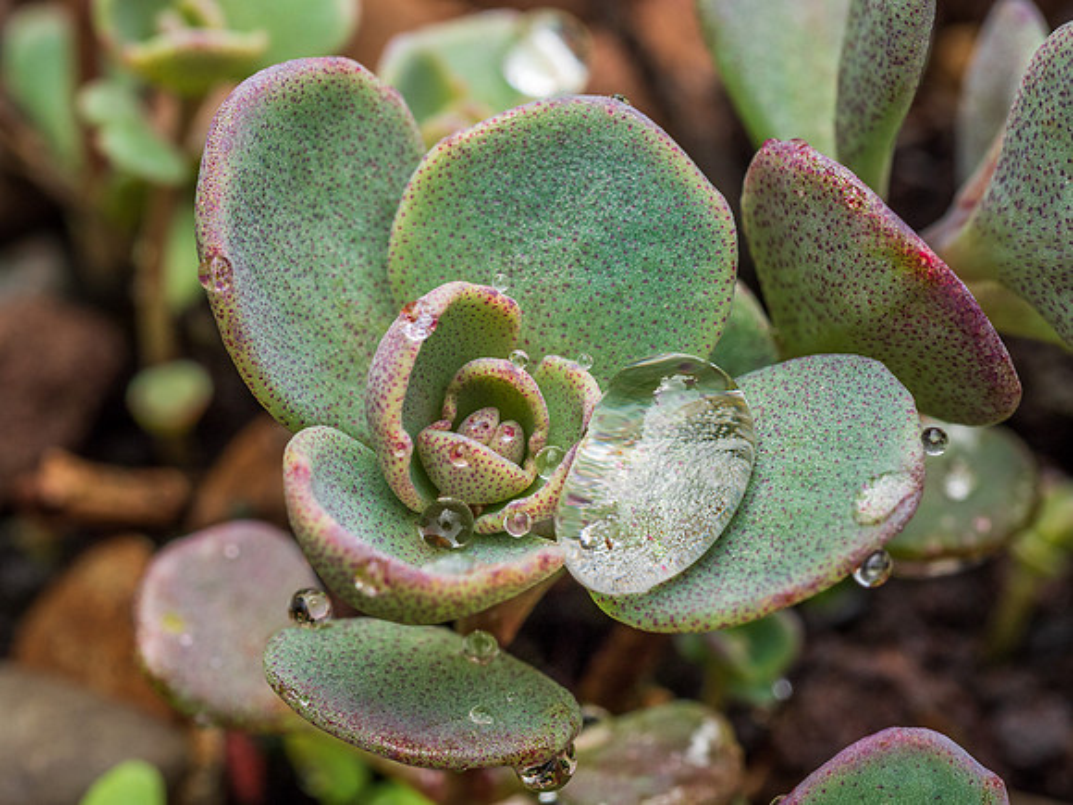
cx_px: 460
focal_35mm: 152
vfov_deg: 9.8
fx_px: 4698
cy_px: 460
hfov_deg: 13.0
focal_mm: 60
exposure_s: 1/30
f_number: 8
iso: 200
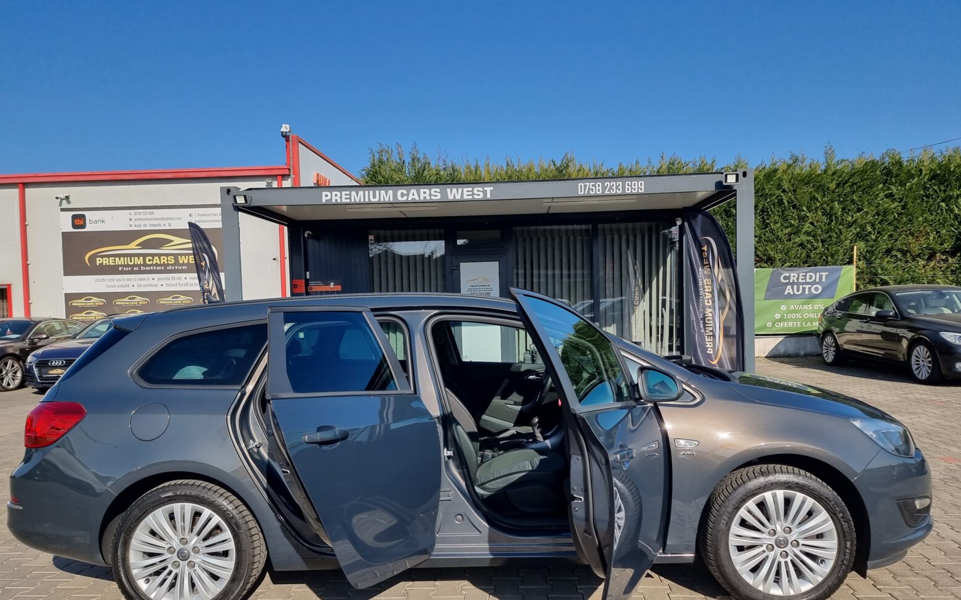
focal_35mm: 26
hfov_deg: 70.4
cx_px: 473
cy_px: 323
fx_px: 681
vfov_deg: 47.5
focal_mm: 6.7
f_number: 1.8
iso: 50
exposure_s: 1/792
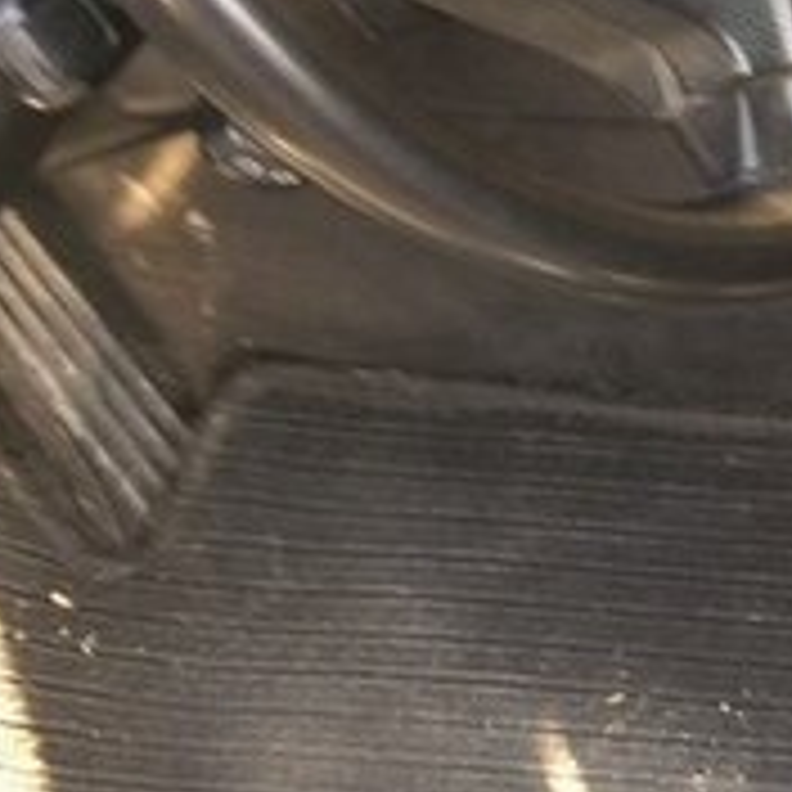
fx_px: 2485
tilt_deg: -47.9
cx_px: 1413
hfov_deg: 15.6
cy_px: 151
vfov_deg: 17.9
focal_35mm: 96
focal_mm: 4.15
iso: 40
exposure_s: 1/50
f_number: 2.2
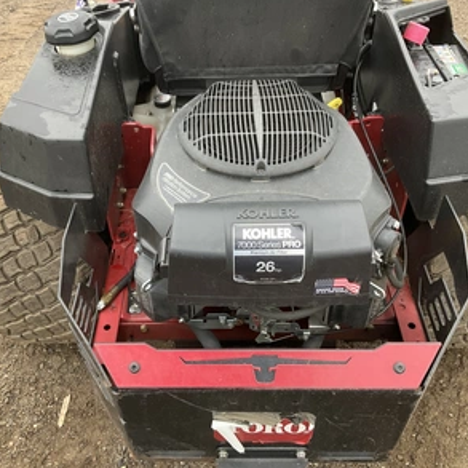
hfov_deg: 47.1
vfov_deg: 47.2
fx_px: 535
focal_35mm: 35
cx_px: 201
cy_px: 230
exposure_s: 1/122
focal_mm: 3
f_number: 1.8
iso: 40
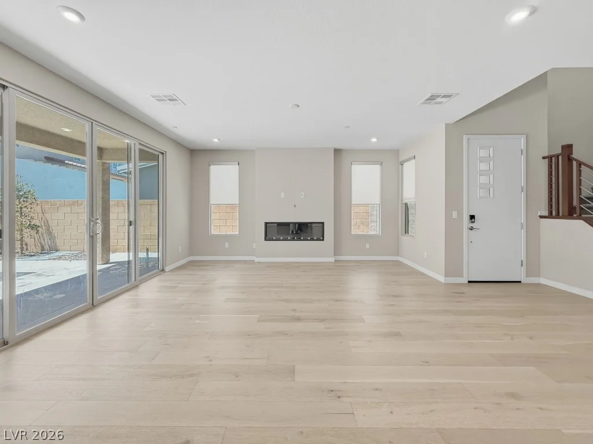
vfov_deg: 85.7
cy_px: 222
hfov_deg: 102.1
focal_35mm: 14
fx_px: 240
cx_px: 296
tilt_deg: -2.1
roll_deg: -1.3
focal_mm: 2.2
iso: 64
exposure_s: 1/121
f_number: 2.2
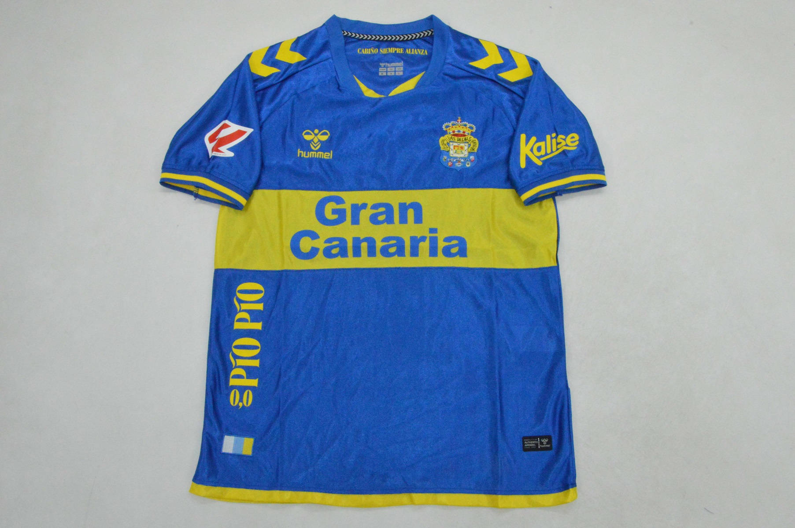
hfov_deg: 57.3
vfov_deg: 39.9
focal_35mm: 33
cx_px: 398
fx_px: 728
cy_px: 264
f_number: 25
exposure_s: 1/200
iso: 6400
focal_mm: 22
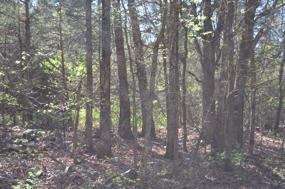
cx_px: 142
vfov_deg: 23.7
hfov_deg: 35.1
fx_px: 450
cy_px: 94
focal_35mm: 57
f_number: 5.6
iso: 220
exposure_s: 1/125
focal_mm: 38
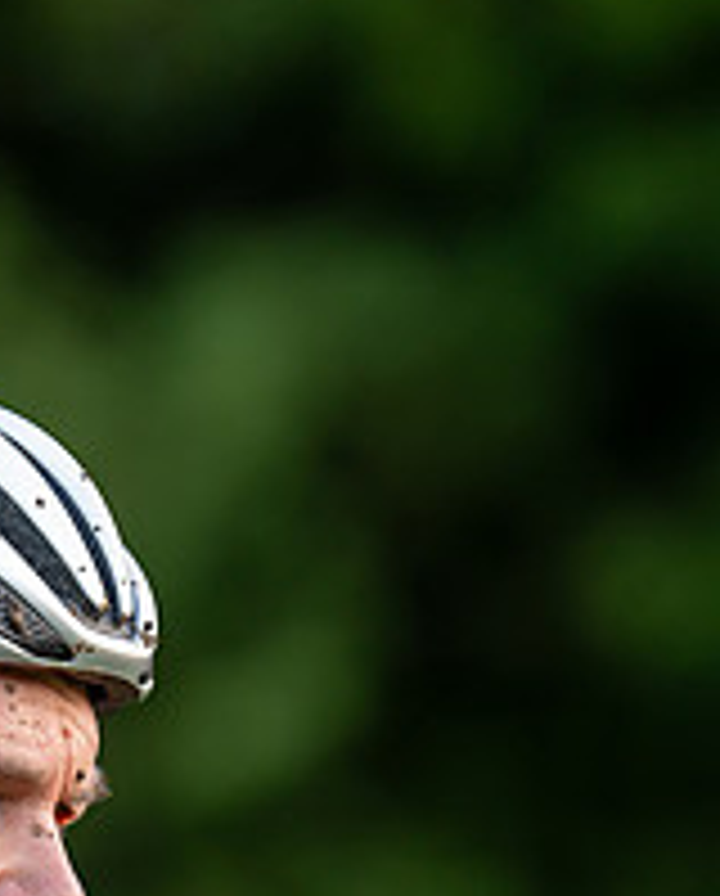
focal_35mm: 497
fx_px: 13198
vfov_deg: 3.9
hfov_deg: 3.1
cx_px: -22
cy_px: 804
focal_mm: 182
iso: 400
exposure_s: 1/500
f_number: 3.2
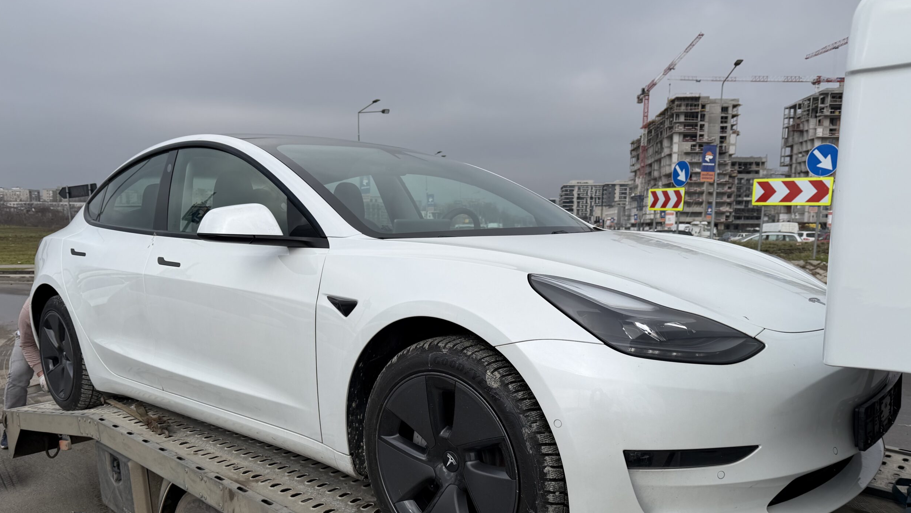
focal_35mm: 27
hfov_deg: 69.9
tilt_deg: -8.0
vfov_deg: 42.6
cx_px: 451
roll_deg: -0.4
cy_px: 320
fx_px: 652
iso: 80
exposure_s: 1/4405
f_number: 1.78
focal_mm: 6.76
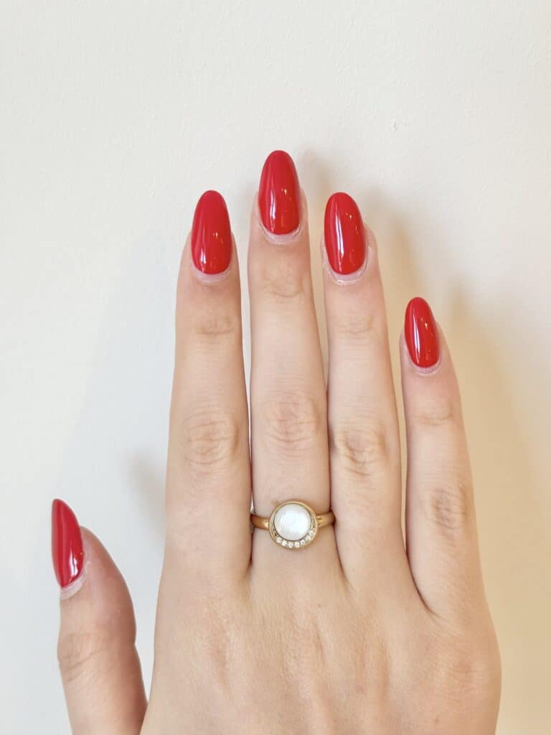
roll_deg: -2.4
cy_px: 368
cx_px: 276
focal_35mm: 52
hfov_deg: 28.0
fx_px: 1104
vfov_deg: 36.8
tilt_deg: -28.4
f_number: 1.6
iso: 40
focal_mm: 5.96
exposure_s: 1/197
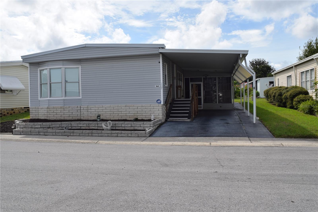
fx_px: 265
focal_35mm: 30
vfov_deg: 43.6
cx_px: 159
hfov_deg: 61.9
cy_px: 106
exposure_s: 1/200
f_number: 11
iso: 100
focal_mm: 20
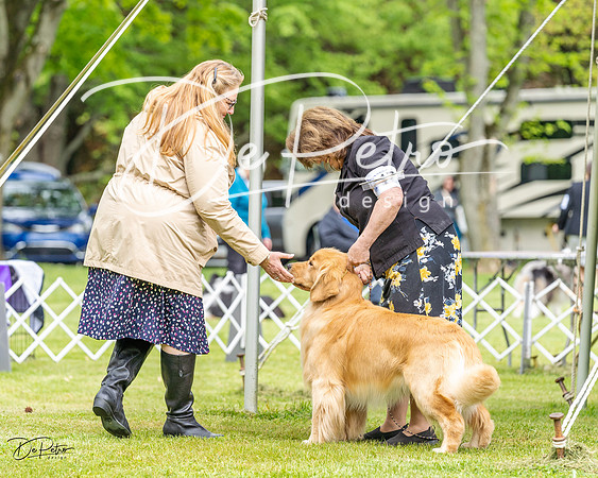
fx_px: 3567
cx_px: 299
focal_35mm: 202
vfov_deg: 7.7
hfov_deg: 9.6
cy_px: 239
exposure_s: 1/640
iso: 400
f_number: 4.5
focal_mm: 179
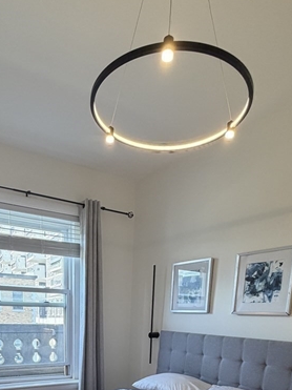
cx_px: 106
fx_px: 326
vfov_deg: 50.9
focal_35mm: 29
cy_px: 382
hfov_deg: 47.7
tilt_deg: -10.6
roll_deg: -0.8
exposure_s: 1/120
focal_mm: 2.22
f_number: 2.2
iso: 160
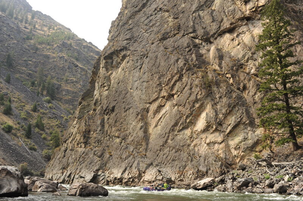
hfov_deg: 54.5
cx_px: 152
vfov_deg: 37.8
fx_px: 294
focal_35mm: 35
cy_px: 100
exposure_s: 1/250
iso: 200
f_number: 6.3
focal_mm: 35
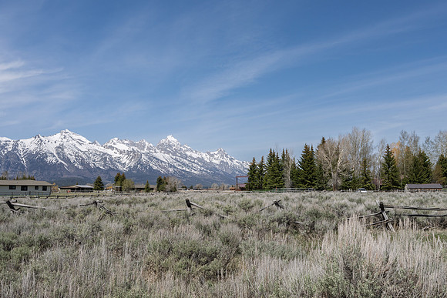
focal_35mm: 36
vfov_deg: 36.9
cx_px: 224
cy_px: 149
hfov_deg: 53.1
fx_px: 447
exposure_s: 1/250
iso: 200
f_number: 16
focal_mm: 24
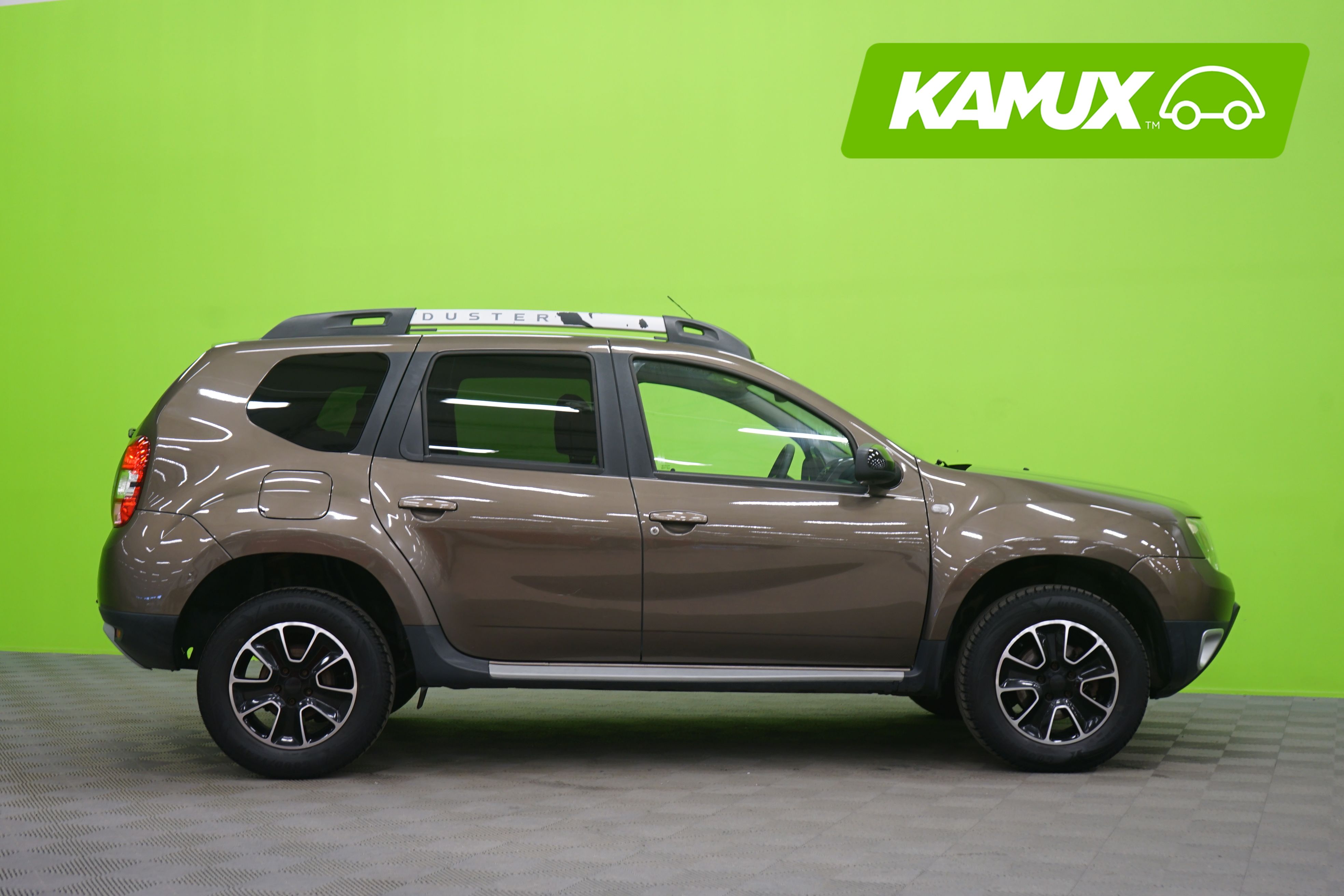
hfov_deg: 41.1
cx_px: 672
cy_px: 448
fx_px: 1792
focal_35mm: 48
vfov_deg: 28.1
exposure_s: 1/6
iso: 400
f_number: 5
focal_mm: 48
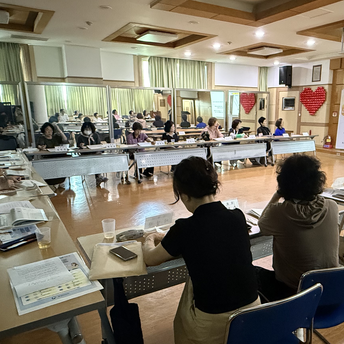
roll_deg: -0.1
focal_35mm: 29
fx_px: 326
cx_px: 214
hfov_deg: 55.0
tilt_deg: -13.6
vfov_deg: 55.5
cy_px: 189
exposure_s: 1/40
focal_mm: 2.22
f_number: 2.2
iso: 1250
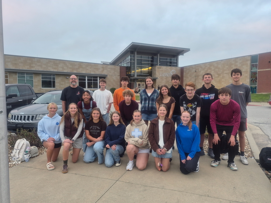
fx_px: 180
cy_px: 102
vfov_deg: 58.9
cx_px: 136
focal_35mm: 23
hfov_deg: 73.9
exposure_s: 1/180
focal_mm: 5.4
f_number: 1.8
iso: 160
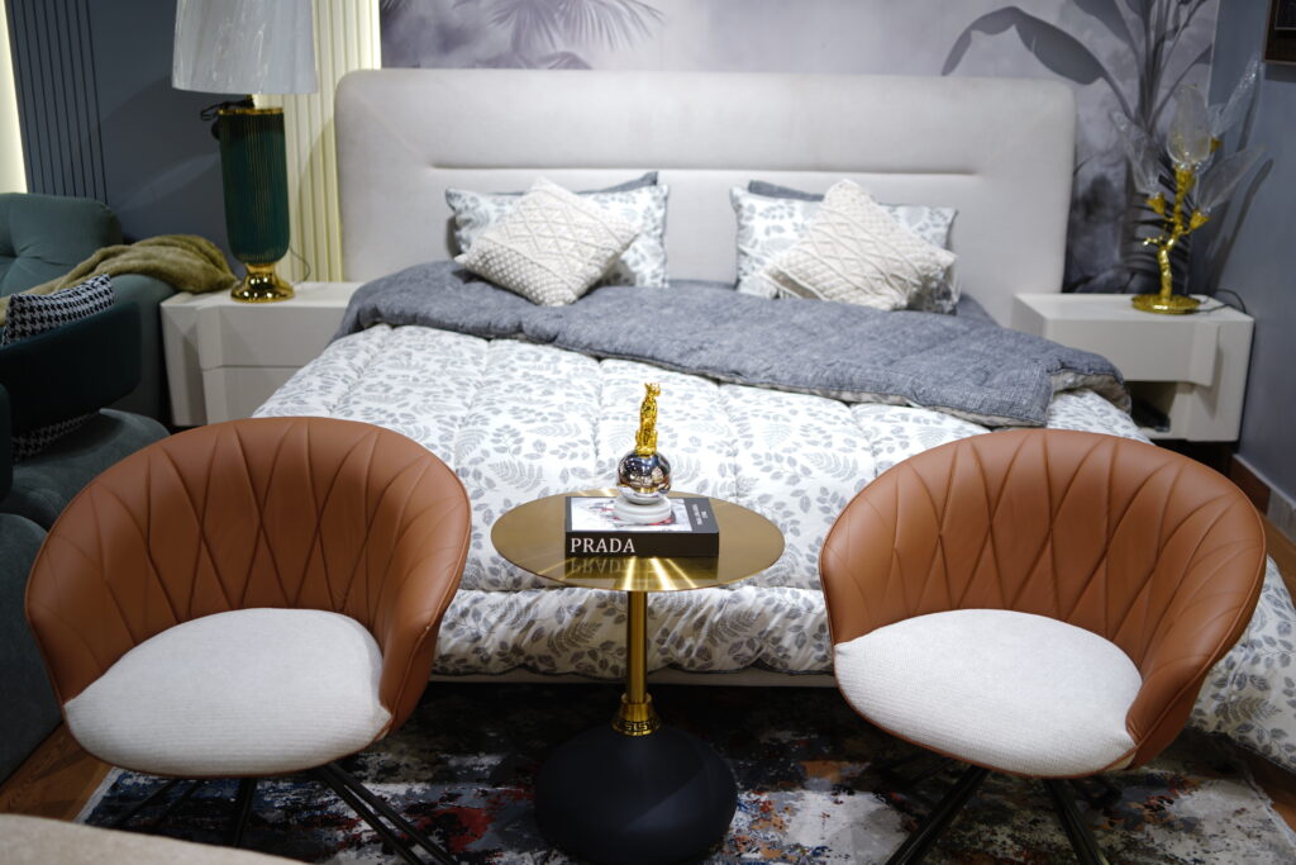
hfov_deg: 54.4
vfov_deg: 37.9
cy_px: 432
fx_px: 1260
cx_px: 648
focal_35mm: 35
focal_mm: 35
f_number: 1.8
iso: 80
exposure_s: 1/50
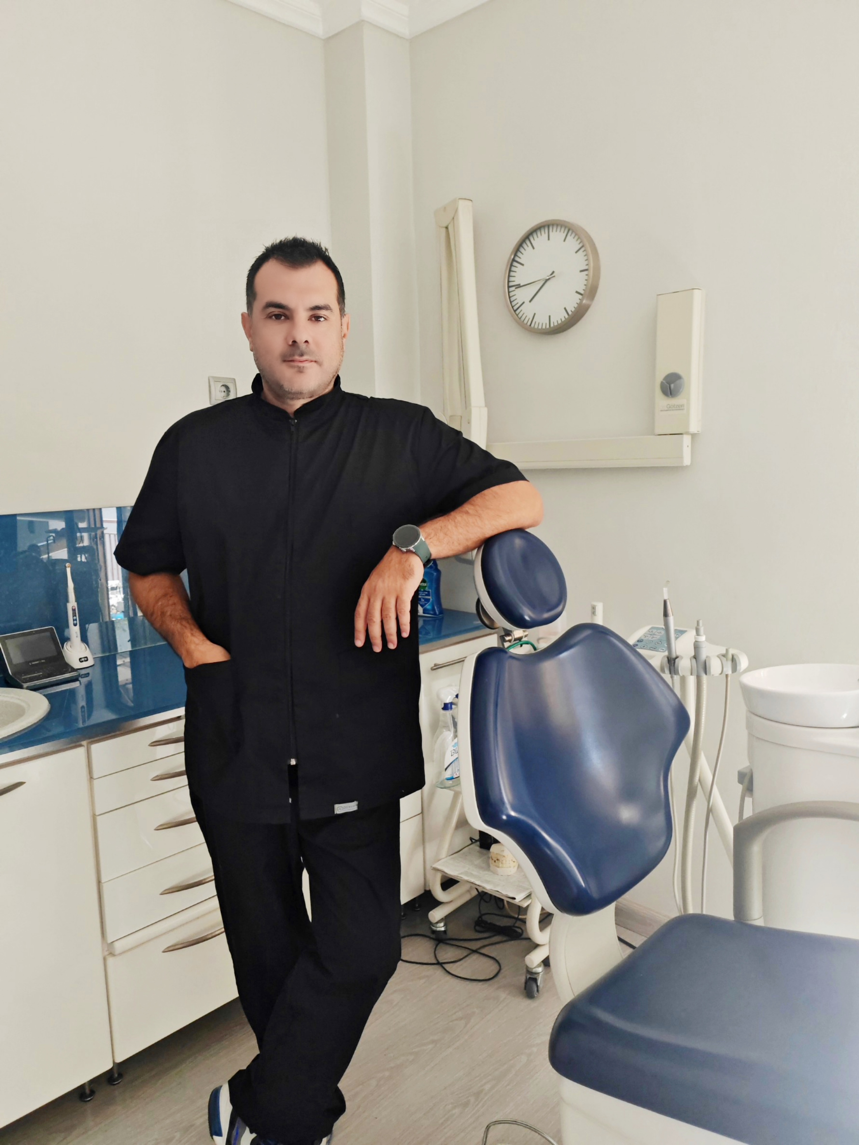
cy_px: 572
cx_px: 430
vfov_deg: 69.4
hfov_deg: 54.9
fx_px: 827
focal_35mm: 25
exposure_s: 1/100
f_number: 1.9
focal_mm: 5.3
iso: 200
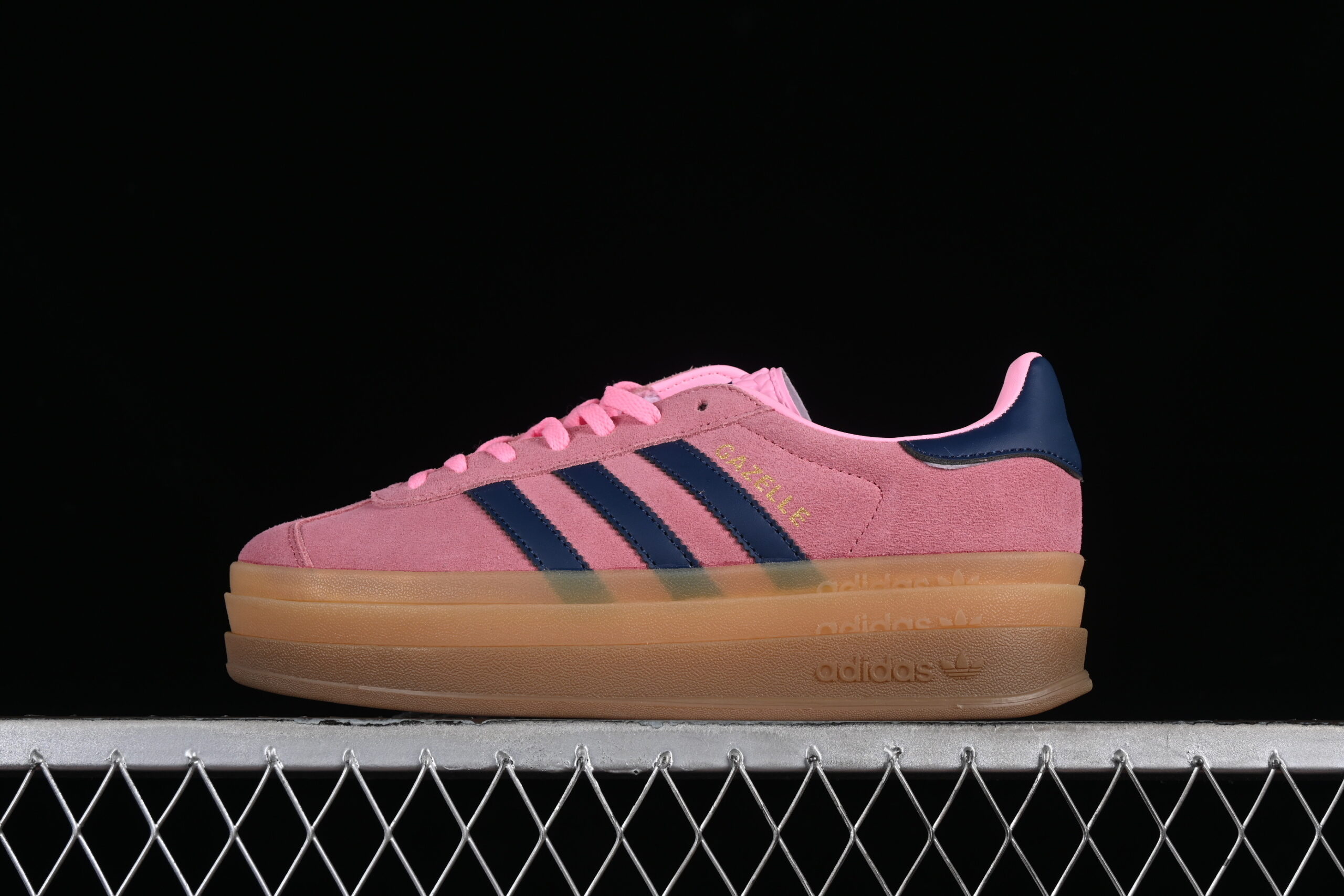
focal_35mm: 75
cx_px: 672
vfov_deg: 18.2
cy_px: 448
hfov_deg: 27.0
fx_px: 2800
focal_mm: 50
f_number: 8
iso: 160
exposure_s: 1/80
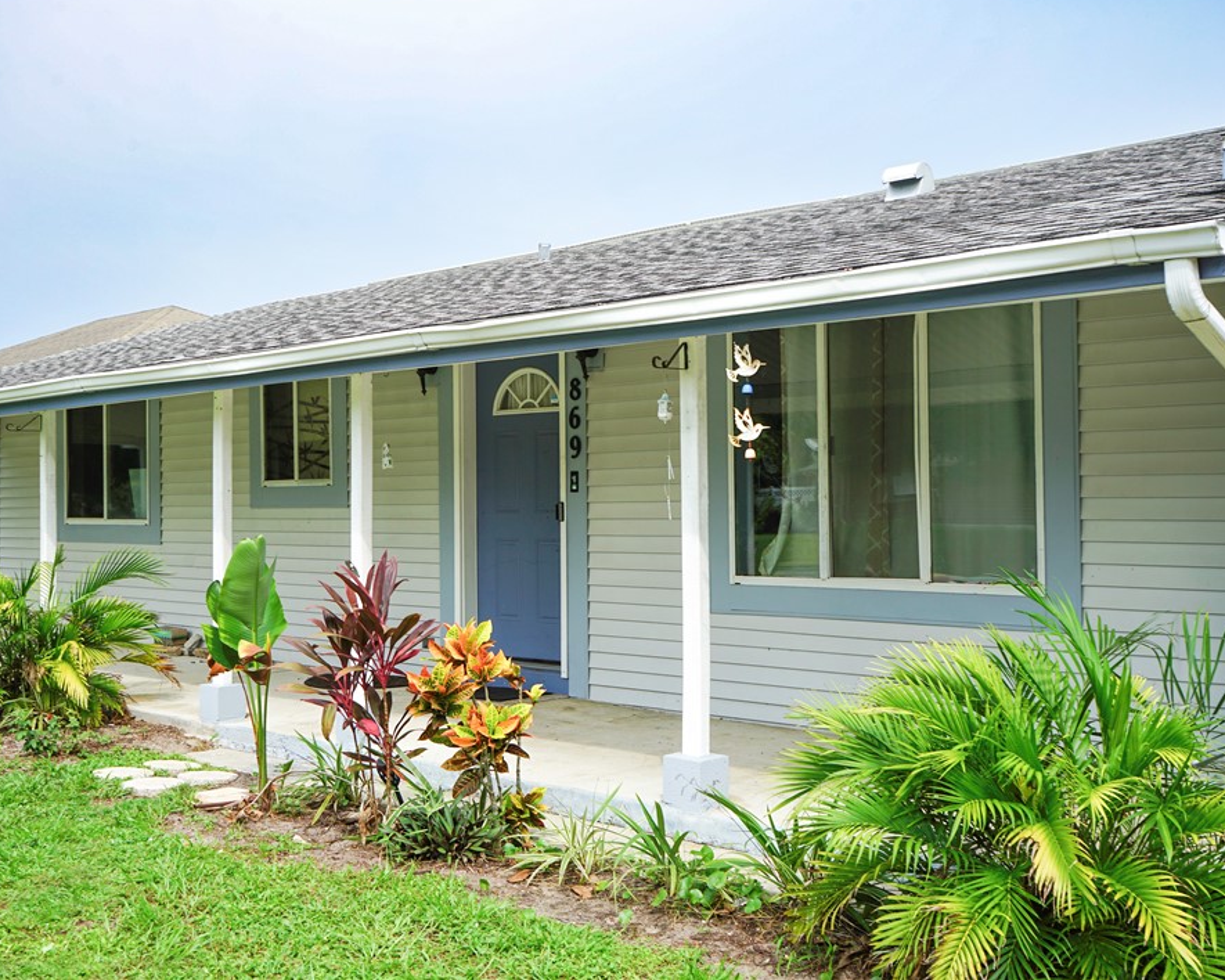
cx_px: 501
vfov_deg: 39.2
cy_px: 480
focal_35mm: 38
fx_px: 1378
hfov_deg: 47.7
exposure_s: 1/100
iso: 100
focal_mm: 33
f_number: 9
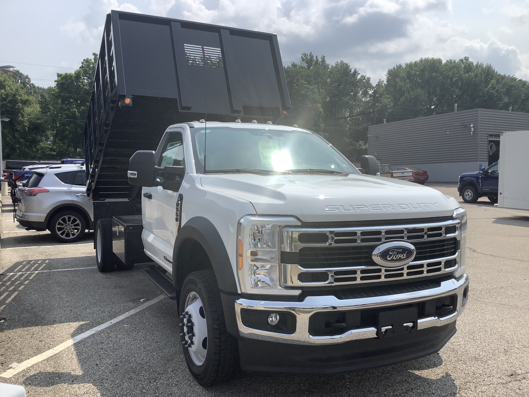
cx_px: 264
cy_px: 198
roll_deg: +0.3
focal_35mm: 31
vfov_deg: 45.4
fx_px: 474
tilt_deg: -1.4
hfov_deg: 58.4
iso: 25
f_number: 2.4
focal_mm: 3.3
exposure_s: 1/1988
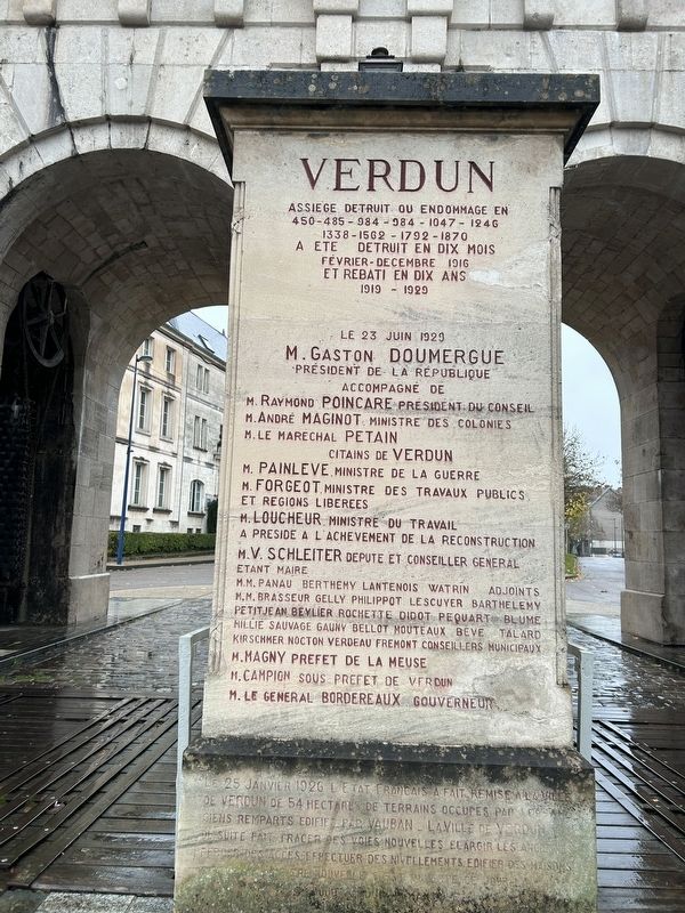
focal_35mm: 26
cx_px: 342
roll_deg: -1.5
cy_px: 456
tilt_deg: +8.7
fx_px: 686
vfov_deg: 67.3
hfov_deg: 53.1
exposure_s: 1/139
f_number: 1.5
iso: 32
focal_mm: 5.7
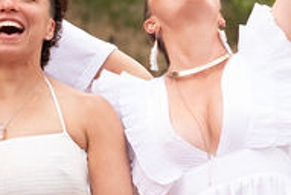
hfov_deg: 4.5
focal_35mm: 455
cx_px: -257
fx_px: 3684
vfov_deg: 3.0
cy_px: 198
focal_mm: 85
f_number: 4.5
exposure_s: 1/2000
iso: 1600
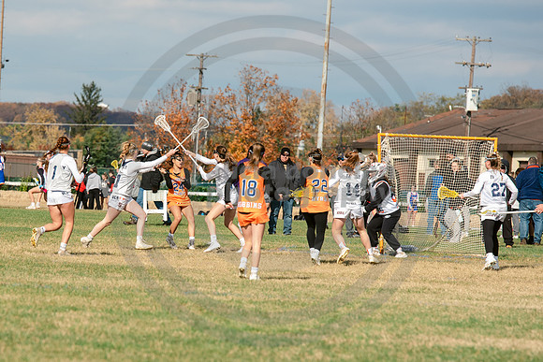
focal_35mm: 326
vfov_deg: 4.2
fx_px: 4913
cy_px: 237
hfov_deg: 6.3
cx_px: 166
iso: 250
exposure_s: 1/1600
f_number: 5
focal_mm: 200
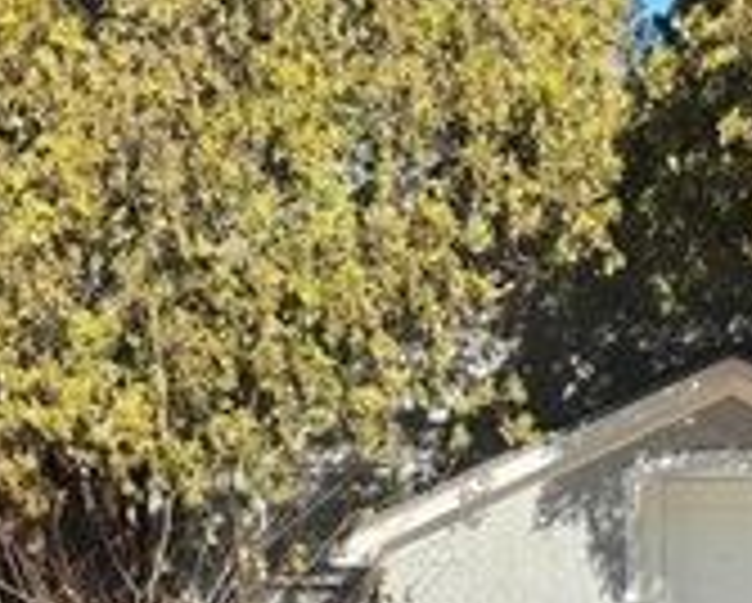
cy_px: 695
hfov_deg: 23.9
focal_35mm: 76
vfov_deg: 19.2
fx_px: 1693
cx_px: 752
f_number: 1.6
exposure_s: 1/3650
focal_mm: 5.96
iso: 50
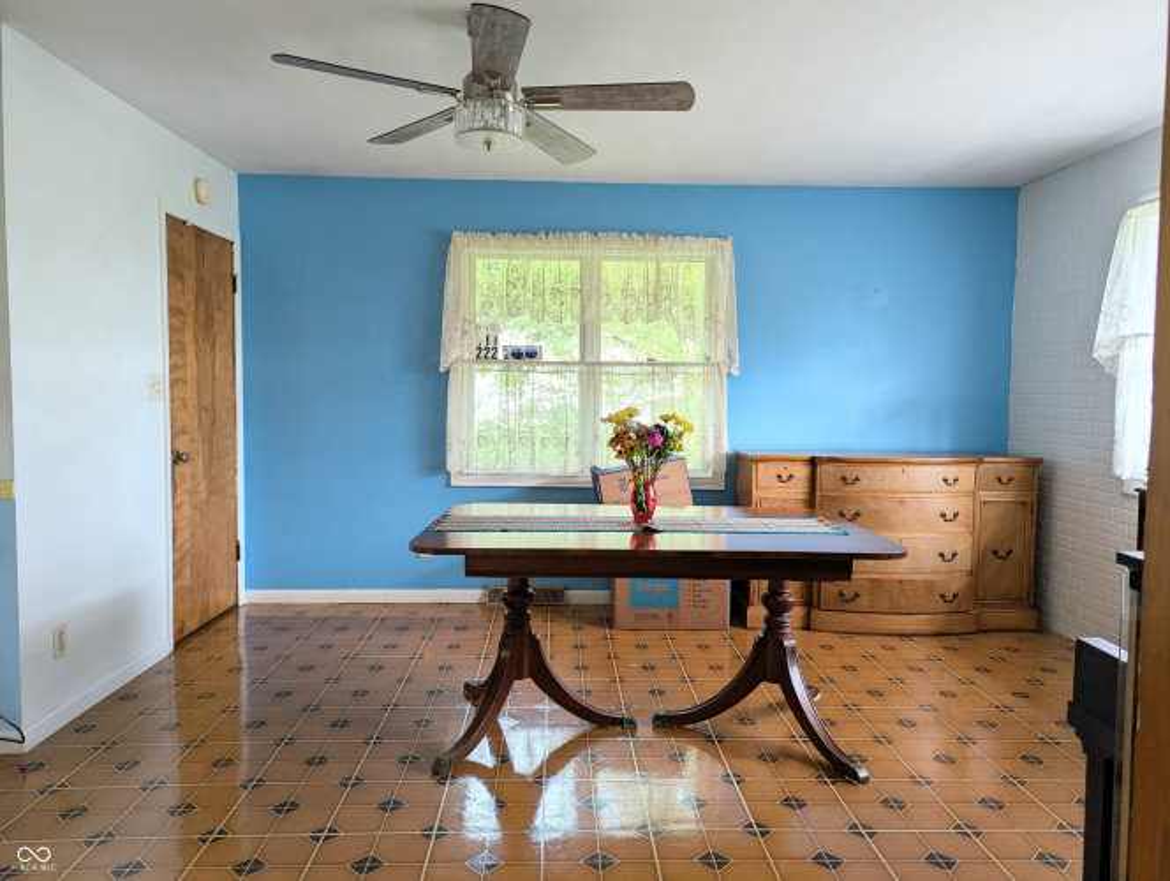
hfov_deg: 71.5
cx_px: 585
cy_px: 440
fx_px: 812
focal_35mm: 24
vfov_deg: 56.9
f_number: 1.85
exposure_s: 1/23.9
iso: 45
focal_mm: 6.81
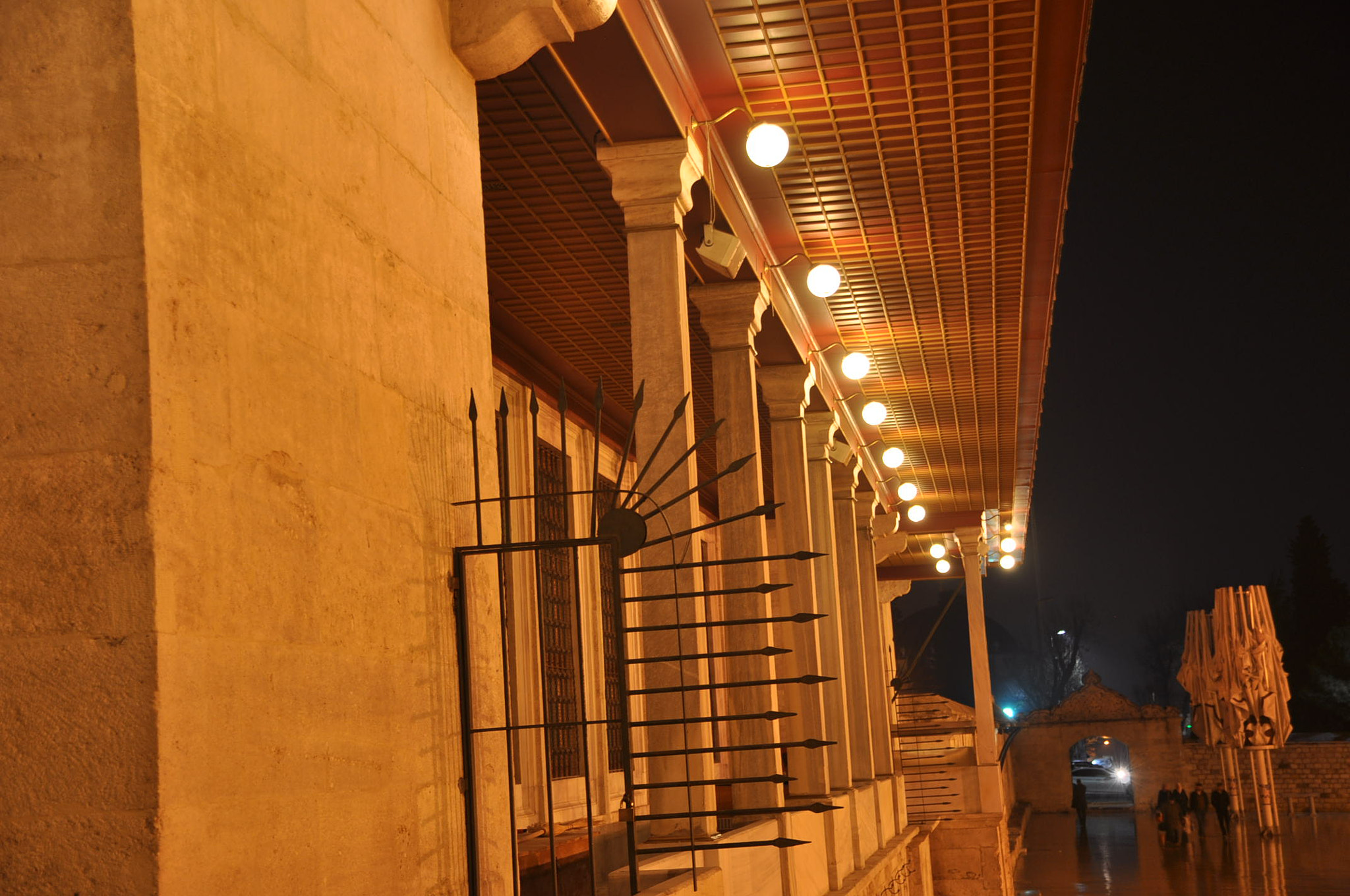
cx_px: 675
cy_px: 448
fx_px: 1966
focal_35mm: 52
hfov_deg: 37.9
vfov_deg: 25.7
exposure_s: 1/3
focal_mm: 35
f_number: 4.2
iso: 200
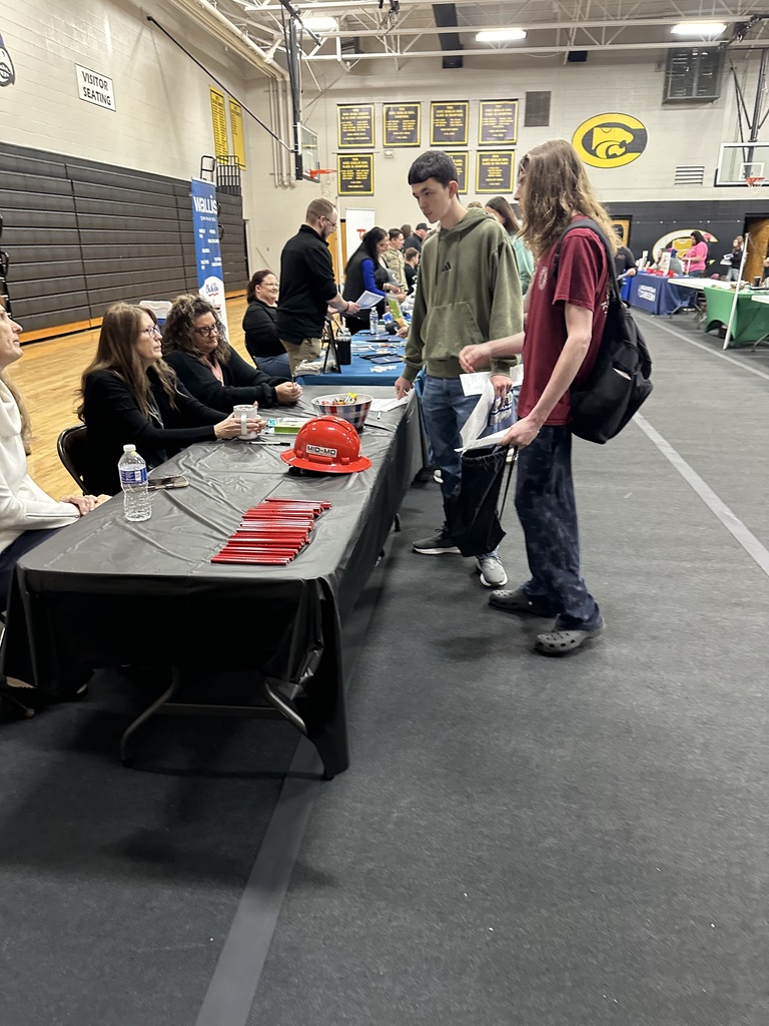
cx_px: 384
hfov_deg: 56.8
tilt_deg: -17.6
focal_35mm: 24
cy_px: 513
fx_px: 711
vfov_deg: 71.6
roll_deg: -1.3
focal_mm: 6.86
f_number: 1.78
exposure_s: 1/60
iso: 500
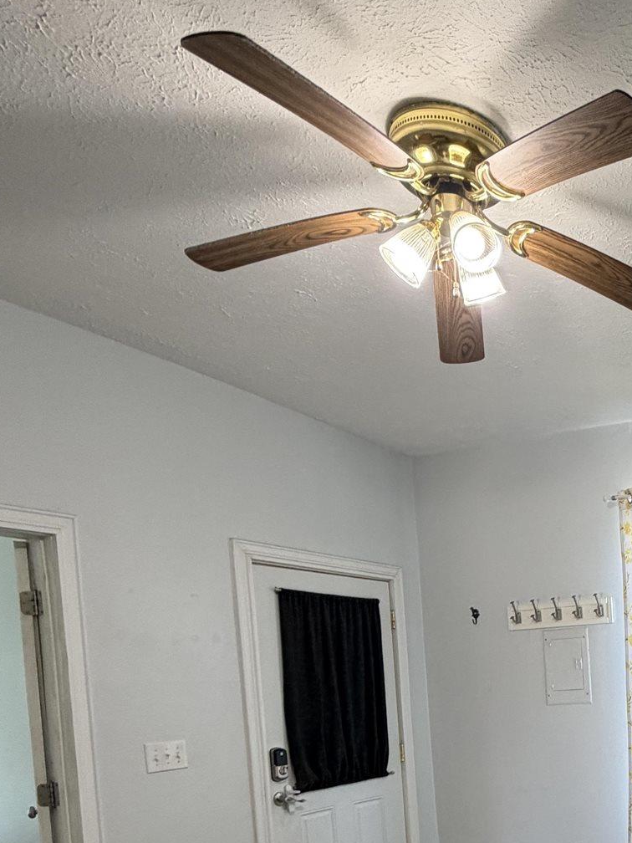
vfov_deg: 51.0
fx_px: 779
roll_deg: +2.8
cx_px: 703
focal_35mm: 32
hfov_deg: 36.9
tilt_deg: -5.0
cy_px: 740
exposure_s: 1/60
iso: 200
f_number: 2.2
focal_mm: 2.22
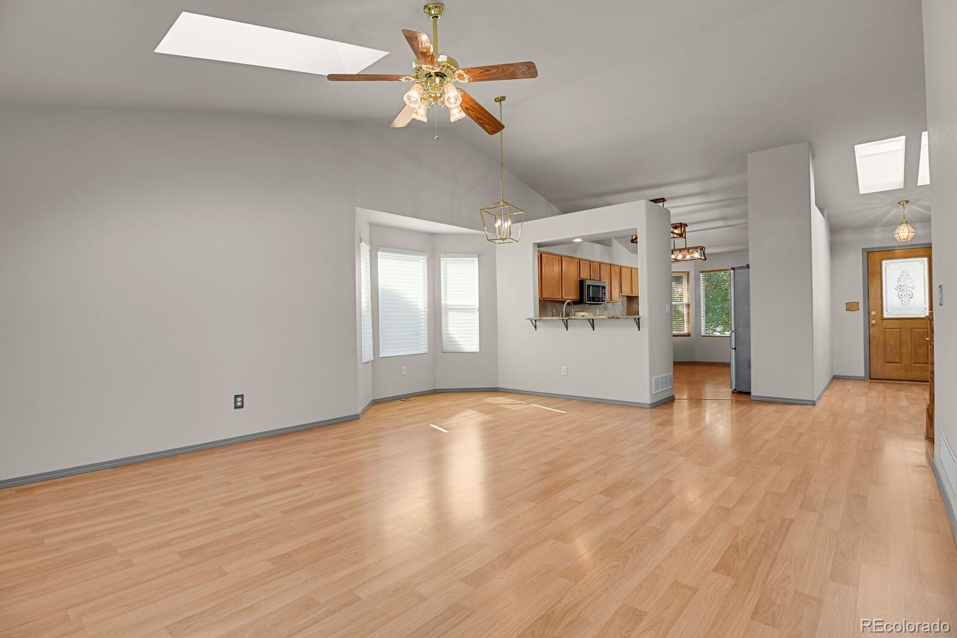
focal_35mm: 17
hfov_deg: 93.3
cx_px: 478
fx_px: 452
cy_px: 319
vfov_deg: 70.4
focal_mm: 17
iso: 250
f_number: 6.3
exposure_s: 1/2.5
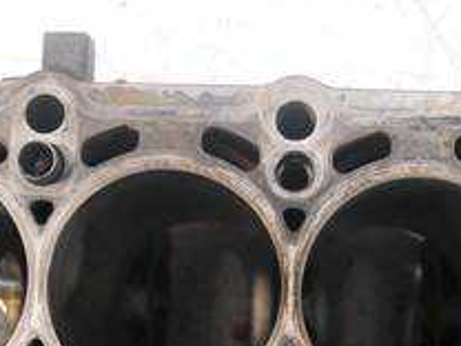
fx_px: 985
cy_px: 275
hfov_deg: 26.3
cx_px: 286
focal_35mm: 74
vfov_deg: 19.7
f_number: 4
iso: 1600
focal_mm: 16
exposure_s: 1/60
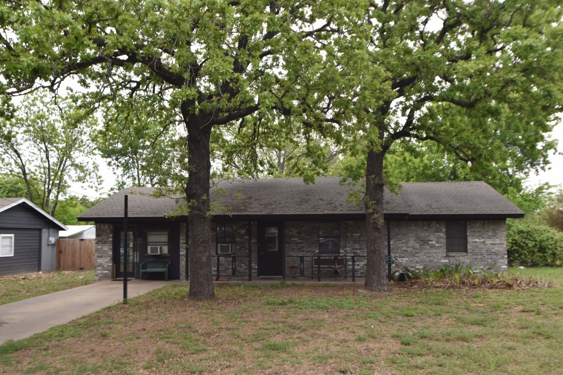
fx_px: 493
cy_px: 188
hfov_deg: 59.5
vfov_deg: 41.7
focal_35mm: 32
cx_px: 282
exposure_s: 1/200
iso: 400
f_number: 7.1
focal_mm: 21
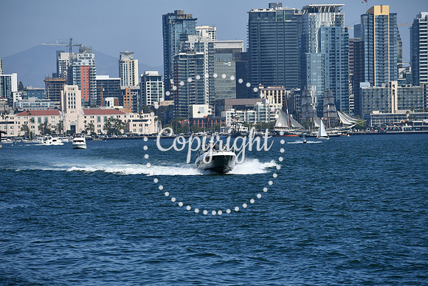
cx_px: 214
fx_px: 3032
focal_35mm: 255
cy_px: 143
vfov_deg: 5.4
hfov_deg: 8.1
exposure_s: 1/1600
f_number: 7.1
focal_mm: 170
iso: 200
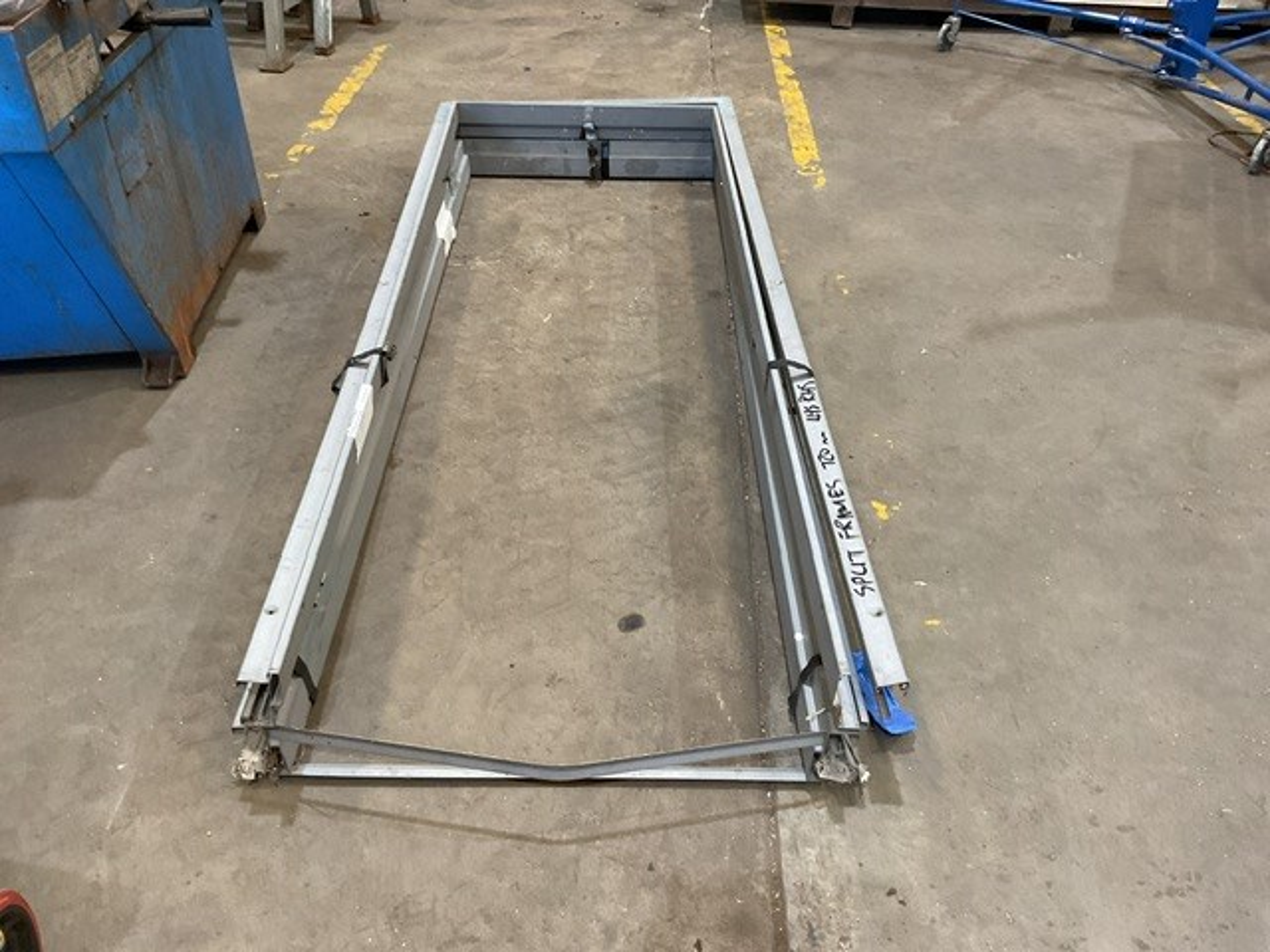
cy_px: 476
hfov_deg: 61.7
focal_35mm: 29
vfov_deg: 48.2
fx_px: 1064
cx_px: 635
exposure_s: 1/60
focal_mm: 3
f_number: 1.8
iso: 125
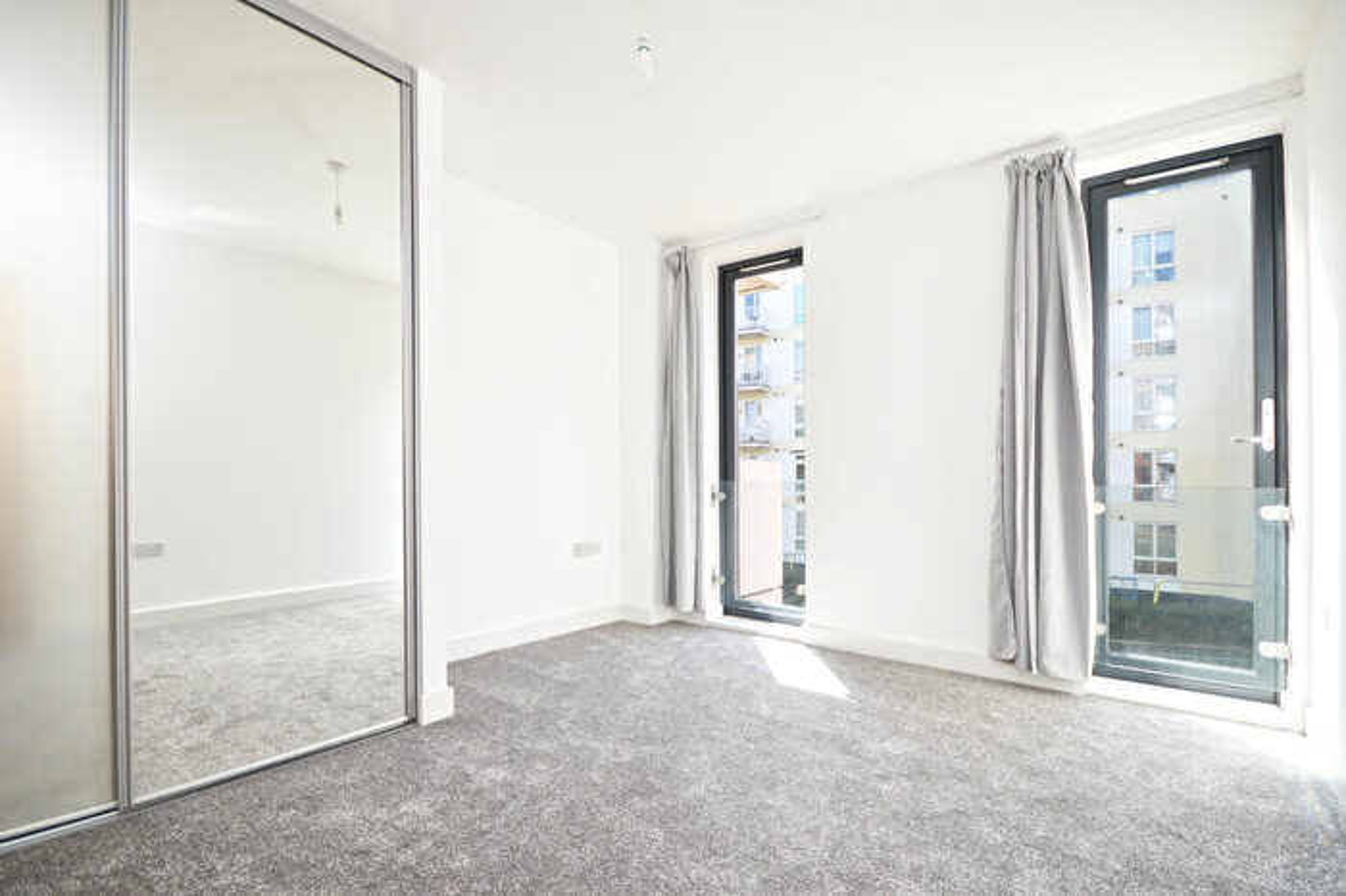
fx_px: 561
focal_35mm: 15
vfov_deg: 77.3
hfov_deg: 100.4
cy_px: 448
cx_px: 673
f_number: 5.6
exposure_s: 1/200
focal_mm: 10
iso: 200
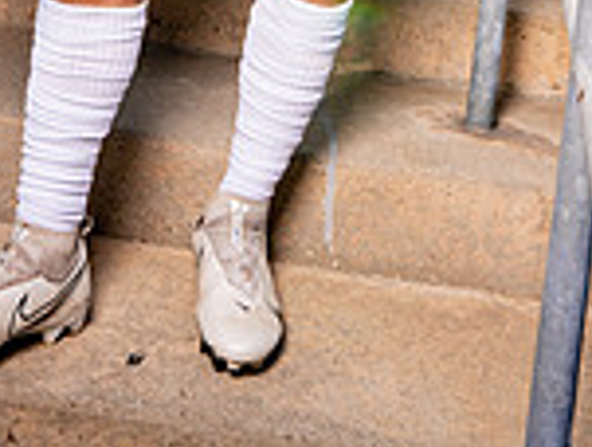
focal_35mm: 80
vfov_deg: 15.2
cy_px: -427
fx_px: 1371
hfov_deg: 24.4
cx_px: 282
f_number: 10
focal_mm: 28
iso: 200
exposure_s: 1/200
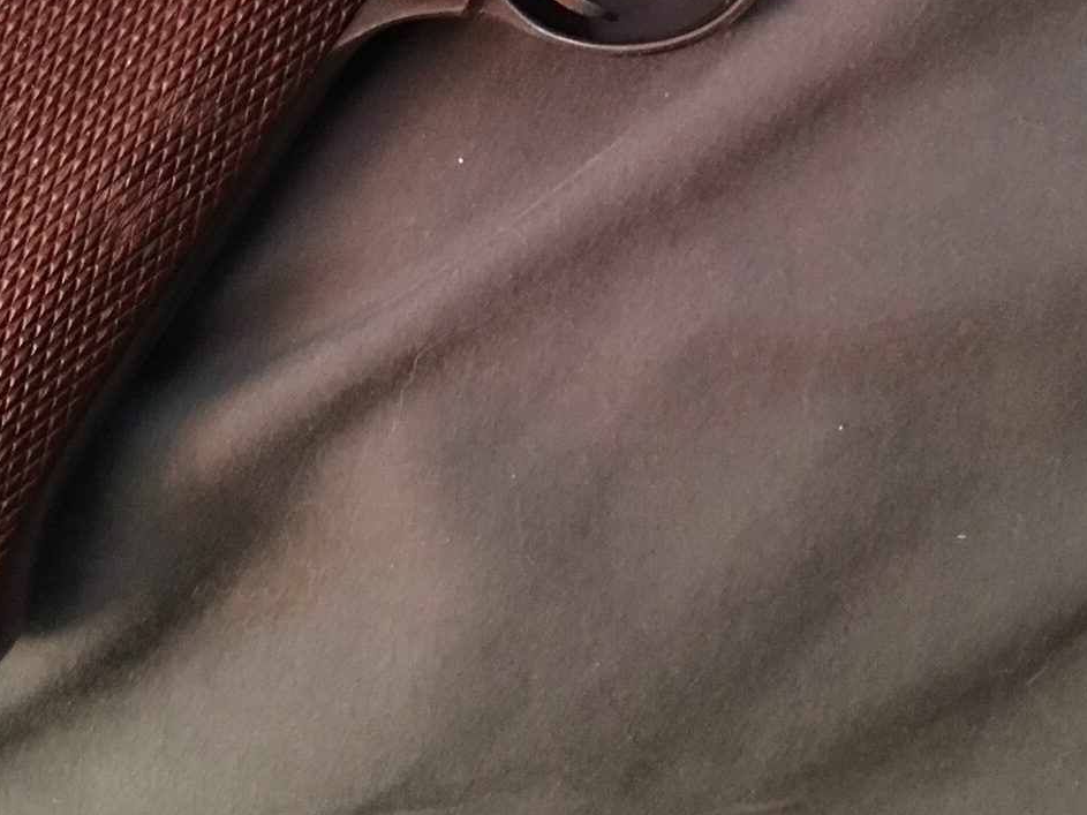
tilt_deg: -85.6
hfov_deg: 31.1
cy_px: 9
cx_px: 639
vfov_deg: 22.8
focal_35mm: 62
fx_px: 1947
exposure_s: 1/4
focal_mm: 4.15
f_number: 2.2
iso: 200
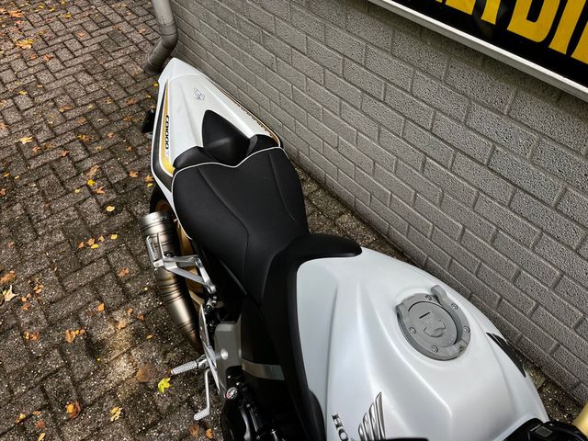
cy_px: 220
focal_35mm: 26
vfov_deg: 53.1
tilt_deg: -48.8
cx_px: 294
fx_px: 442
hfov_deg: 67.3
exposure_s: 1/343
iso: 50
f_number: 1.6
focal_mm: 5.1
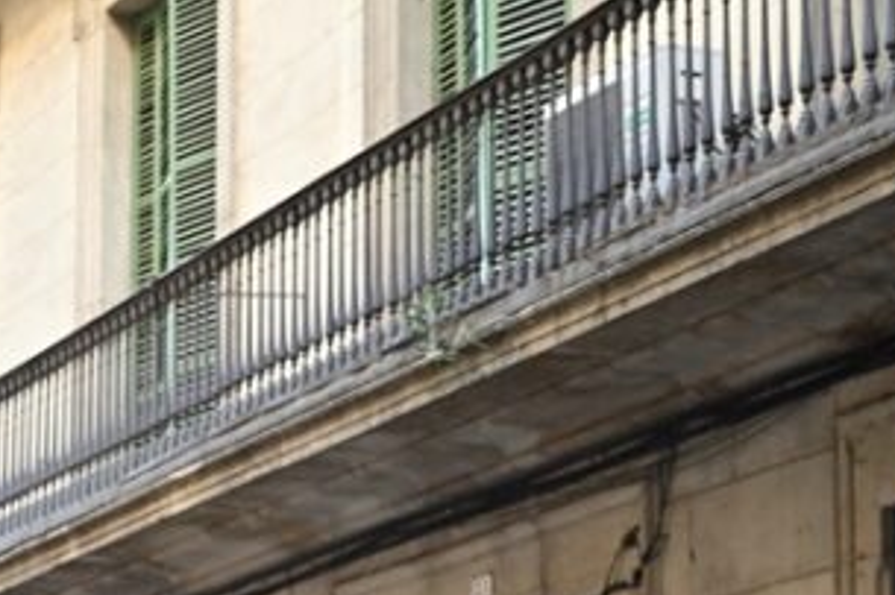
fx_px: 3230
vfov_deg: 10.2
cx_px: -273
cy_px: 873
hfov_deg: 15.0
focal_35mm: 130
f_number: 3.5
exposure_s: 1/200
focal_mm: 44
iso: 800
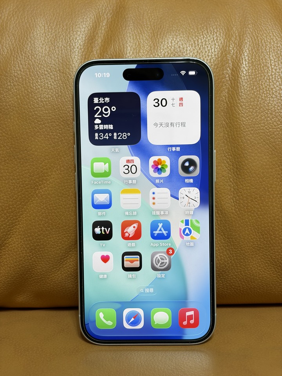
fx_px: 565
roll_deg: -0.6
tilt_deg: -32.6
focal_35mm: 52
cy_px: 188
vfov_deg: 36.8
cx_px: 141
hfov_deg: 28.0
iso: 64
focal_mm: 5.96
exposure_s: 1/60
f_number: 1.6
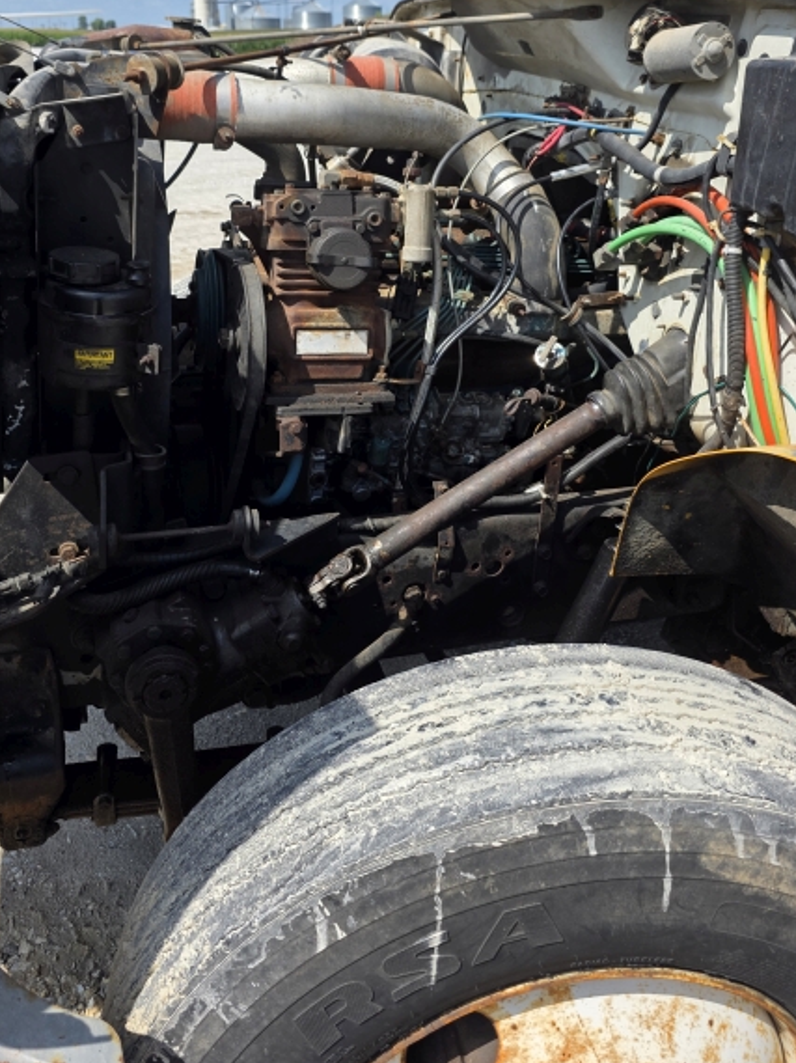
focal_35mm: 31
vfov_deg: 57.6
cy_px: 397
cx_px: 373
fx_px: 951
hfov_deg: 45.4
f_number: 1.7
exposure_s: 1/4434
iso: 80
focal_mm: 6.3
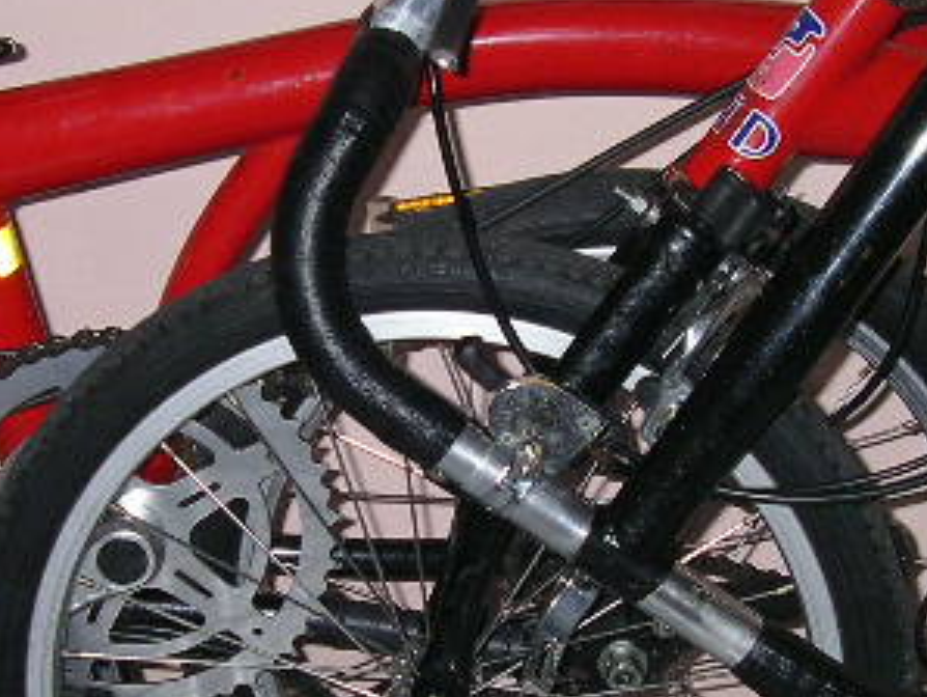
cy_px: 429
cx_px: 395
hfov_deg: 19.1
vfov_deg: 14.4
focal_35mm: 103
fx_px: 2761
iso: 100
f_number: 3.1
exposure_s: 1/39
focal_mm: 7.4
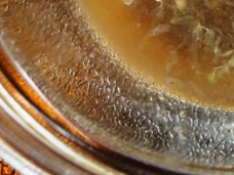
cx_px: 278
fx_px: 608
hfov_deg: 20.4
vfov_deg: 15.5
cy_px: -65
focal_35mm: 90
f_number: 3.5
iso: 100
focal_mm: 5.3
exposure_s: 1/30
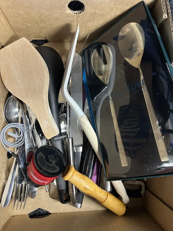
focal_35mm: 24
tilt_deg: -82.7
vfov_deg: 71.6
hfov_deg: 56.8
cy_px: 116
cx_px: 86
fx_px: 160
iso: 500
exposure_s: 1/50
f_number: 1.78
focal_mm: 6.86
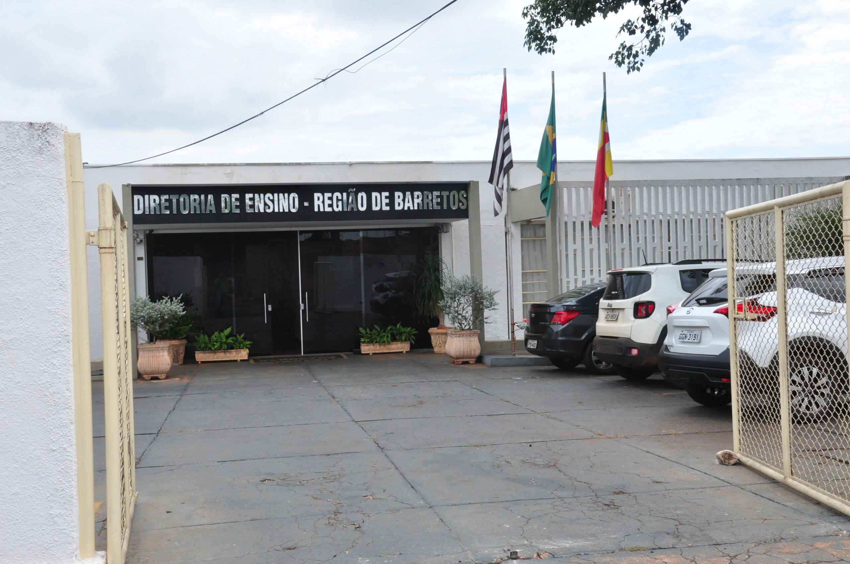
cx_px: 425
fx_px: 990
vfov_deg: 31.8
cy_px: 282
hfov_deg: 46.5
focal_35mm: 42
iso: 800
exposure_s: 1/320
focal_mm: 28
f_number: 14
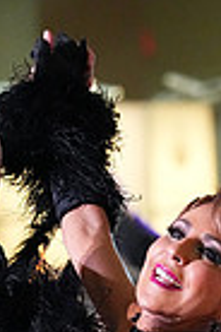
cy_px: 657
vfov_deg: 2.8
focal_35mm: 732
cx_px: 90
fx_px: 6740
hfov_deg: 1.9
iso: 10000
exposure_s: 1/400
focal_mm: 174
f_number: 5
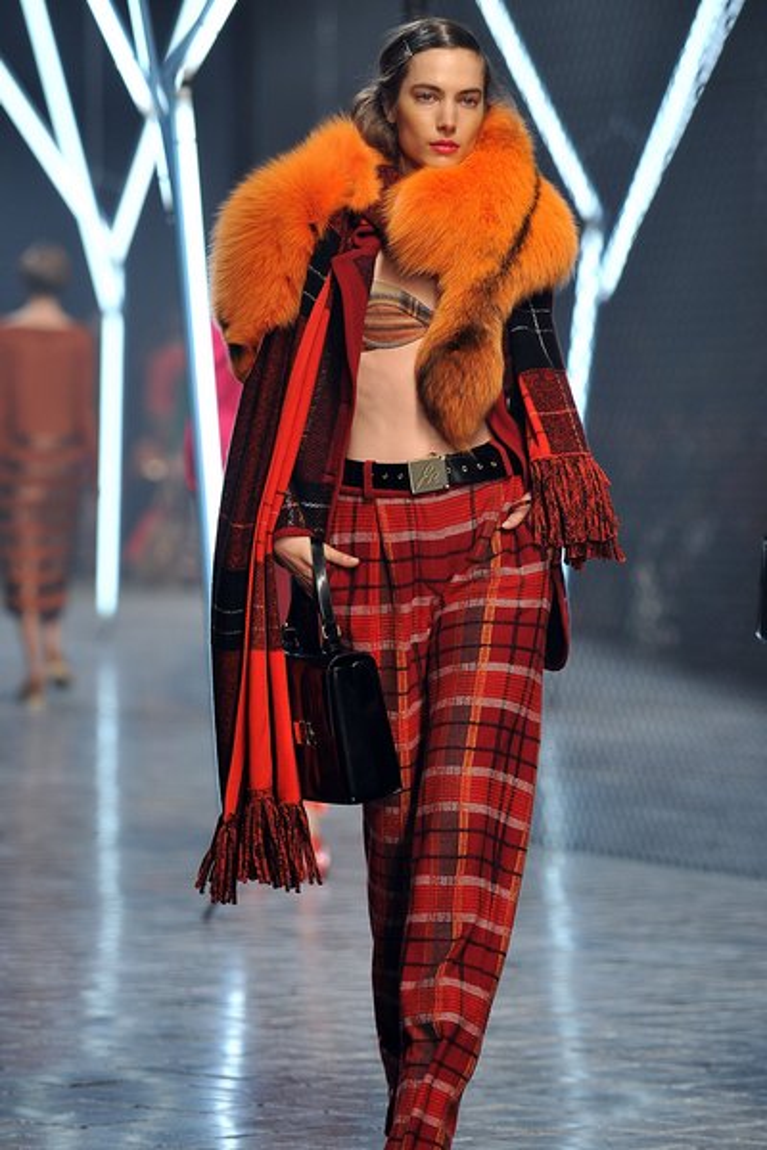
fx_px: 6391
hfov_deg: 6.9
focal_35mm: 200
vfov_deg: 10.3
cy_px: 575
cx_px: 384
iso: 1600
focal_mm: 200
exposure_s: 1/800
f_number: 4
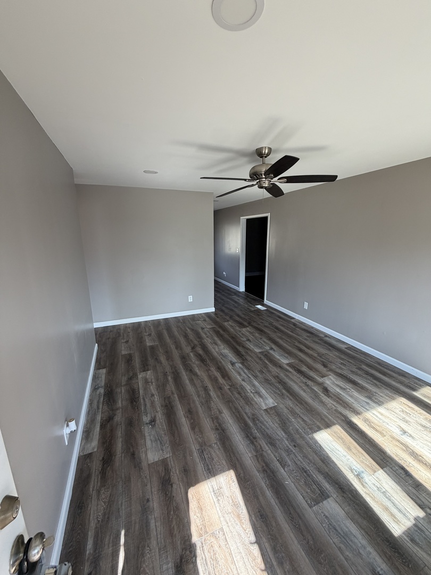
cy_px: 288
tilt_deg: -12.2
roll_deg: +0.9
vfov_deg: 102.1
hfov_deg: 85.7
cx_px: 216
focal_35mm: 14
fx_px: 232
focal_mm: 2.22
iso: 100
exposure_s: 1/121
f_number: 2.2
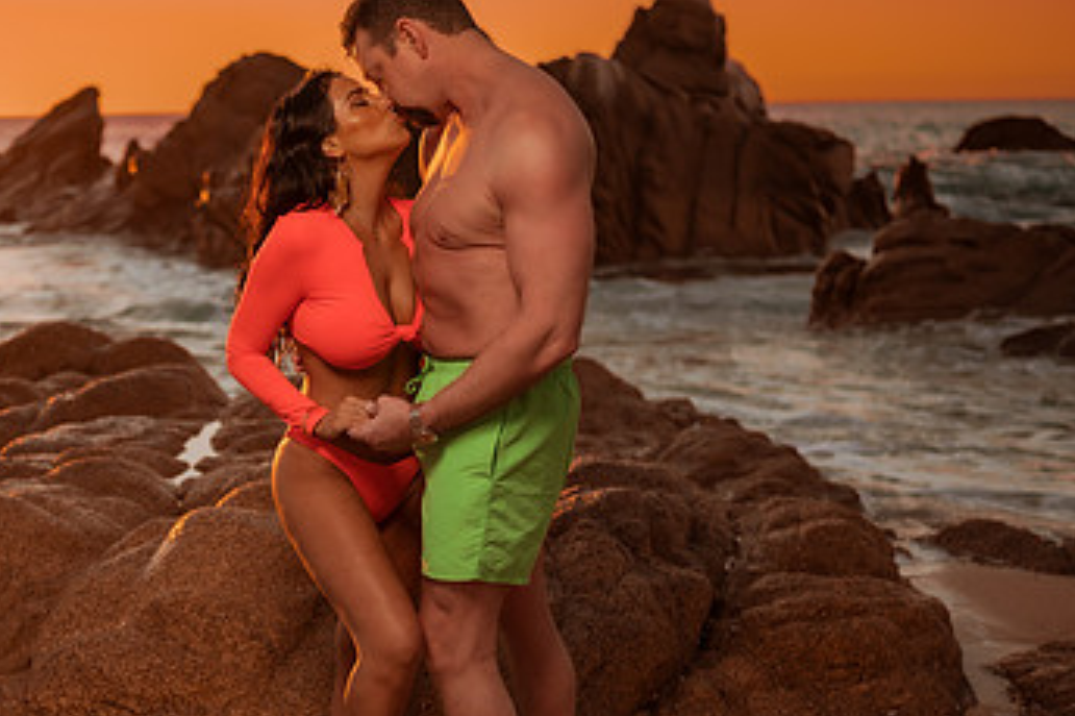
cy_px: 500
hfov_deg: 33.3
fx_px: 1761
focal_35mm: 59
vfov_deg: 22.8
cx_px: 266
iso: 50
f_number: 1.8
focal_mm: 35
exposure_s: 1/800
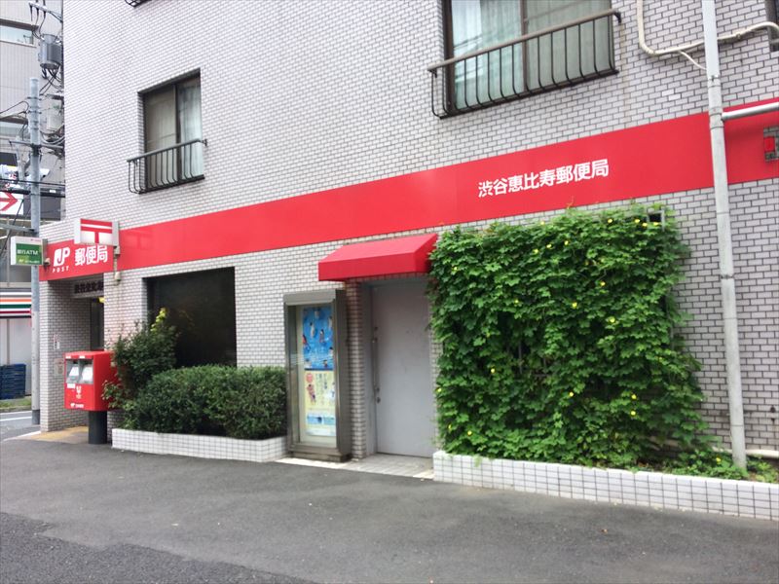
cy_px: 292
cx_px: 390
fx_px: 653
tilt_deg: +1.0
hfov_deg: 61.7
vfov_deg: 48.2
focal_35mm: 29
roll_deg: +2.8
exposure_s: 1/323
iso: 32
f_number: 2.2
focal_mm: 4.15
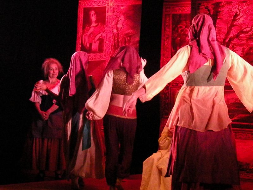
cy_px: 95
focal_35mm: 101
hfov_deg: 19.4
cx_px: 126
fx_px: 738
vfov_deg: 14.6
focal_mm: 17.9
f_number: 5
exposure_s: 1/125
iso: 3200
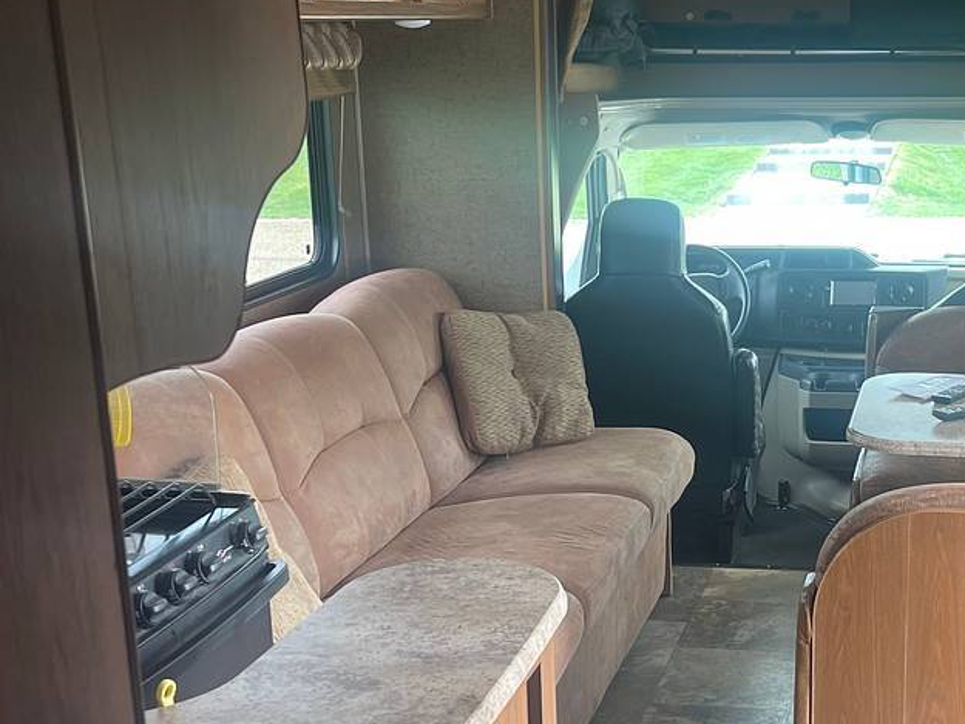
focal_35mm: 40
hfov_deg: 45.0
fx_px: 1115
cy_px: 438
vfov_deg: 35.8
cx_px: 735
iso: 64
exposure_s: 1/121
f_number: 1.6
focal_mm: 5.1
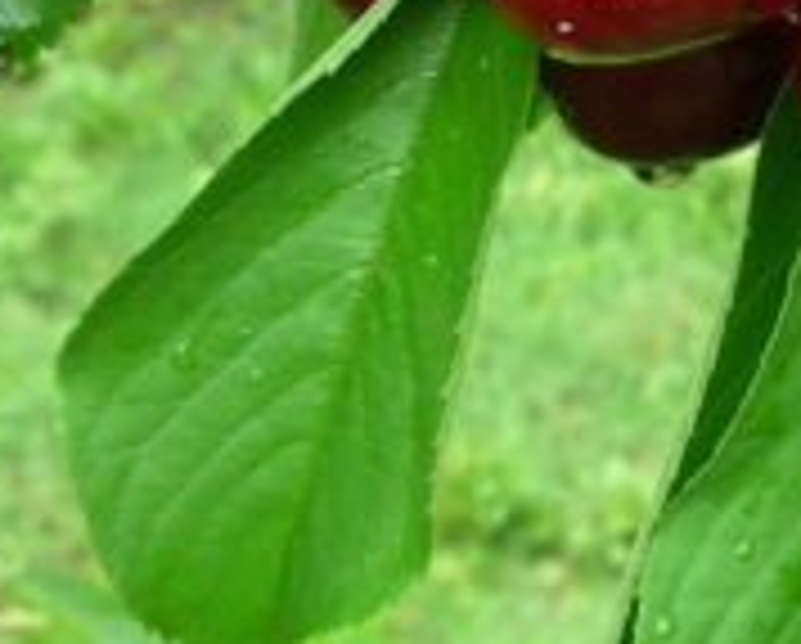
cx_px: 850
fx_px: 2731
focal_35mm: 115
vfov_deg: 12.9
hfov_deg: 16.3
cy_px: -239
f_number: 3
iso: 50
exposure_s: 1/114
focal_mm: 5.8
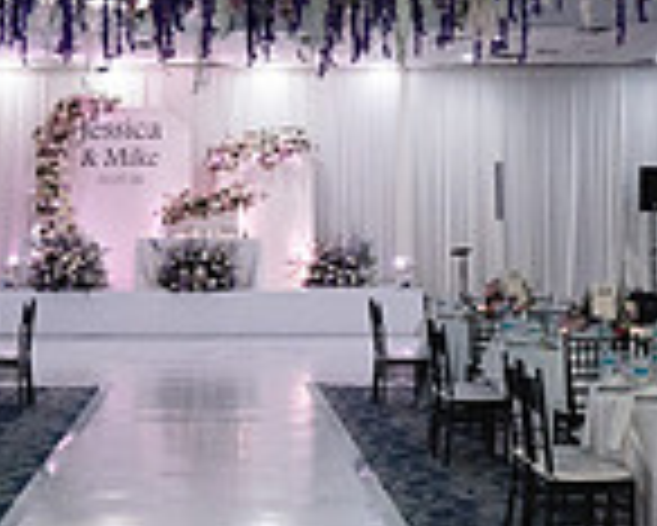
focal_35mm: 75
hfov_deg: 25.3
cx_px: 225
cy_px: 153
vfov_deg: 20.3
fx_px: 1459
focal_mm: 20
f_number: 4
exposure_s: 1/250
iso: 5000
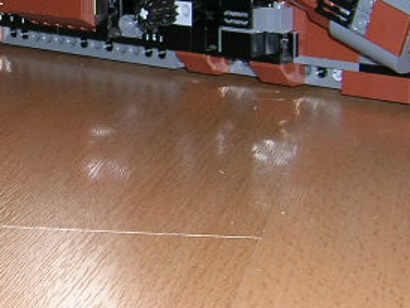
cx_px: -10
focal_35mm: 127
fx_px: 1506
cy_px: 72
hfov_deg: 15.2
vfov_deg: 11.7
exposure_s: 1/60.1
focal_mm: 5.7
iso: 50
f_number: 2.9
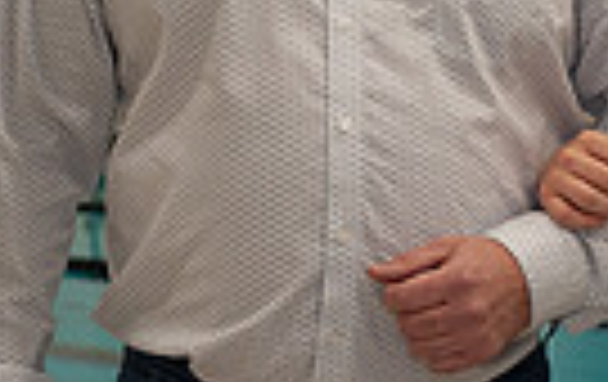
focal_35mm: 192
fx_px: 3188
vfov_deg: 6.9
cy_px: 36
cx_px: 883
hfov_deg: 10.6
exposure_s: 1/80
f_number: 5
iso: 500
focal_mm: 44
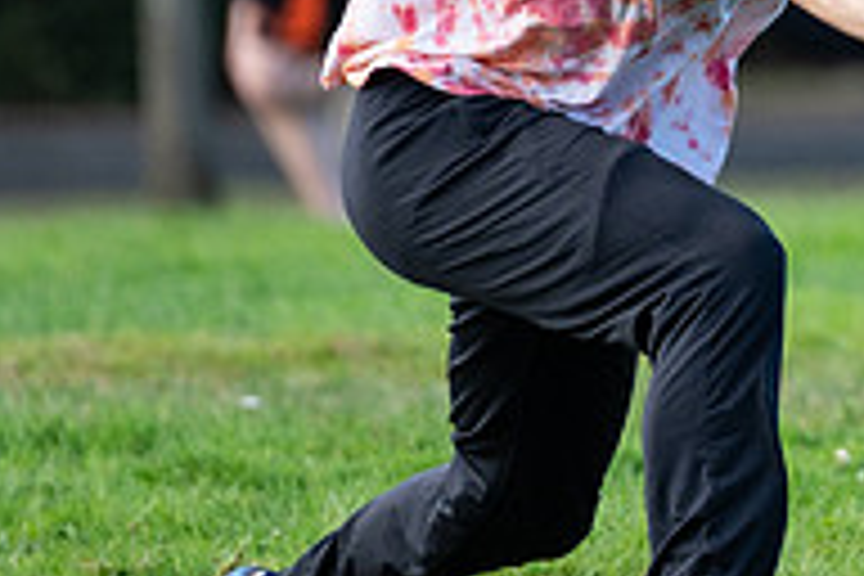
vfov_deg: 1.1
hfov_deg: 1.6
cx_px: 1647
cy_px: -462
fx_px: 30238
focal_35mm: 1260
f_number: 2.8
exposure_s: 1/1600
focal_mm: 200
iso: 320
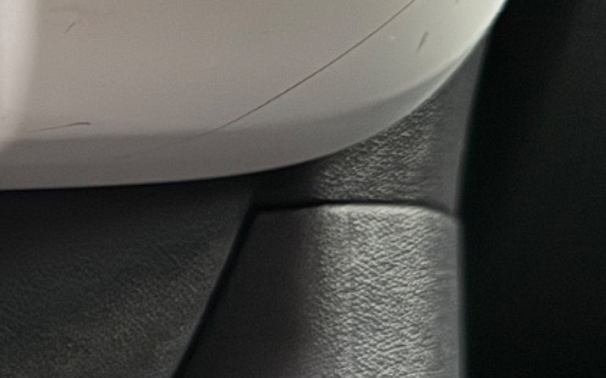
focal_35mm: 97
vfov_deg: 13.4
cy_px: 307
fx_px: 1601
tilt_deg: -6.9
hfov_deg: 18.2
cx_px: -390
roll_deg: -0.6
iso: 1600
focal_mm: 6.76
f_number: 1.78
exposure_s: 1/25
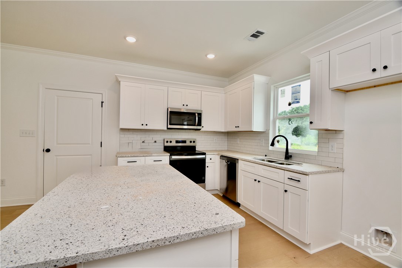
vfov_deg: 77.3
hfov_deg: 100.4
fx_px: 167
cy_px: 134
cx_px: 201
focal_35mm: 15
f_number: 5.6
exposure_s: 1/125
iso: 200
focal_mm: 10
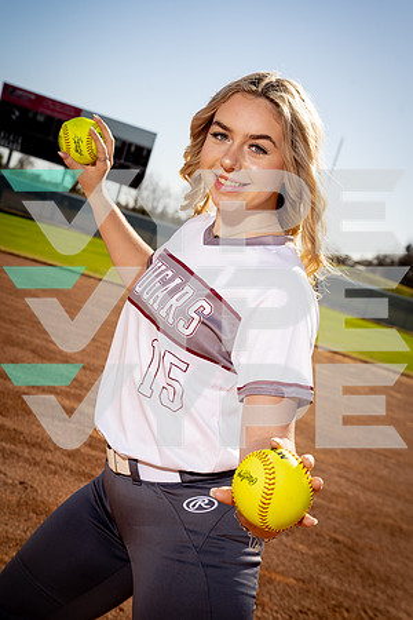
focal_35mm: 52
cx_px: 206
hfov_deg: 26.0
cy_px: 310
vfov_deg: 38.2
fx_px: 895
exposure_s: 1/250
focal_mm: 52
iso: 100
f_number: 7.1
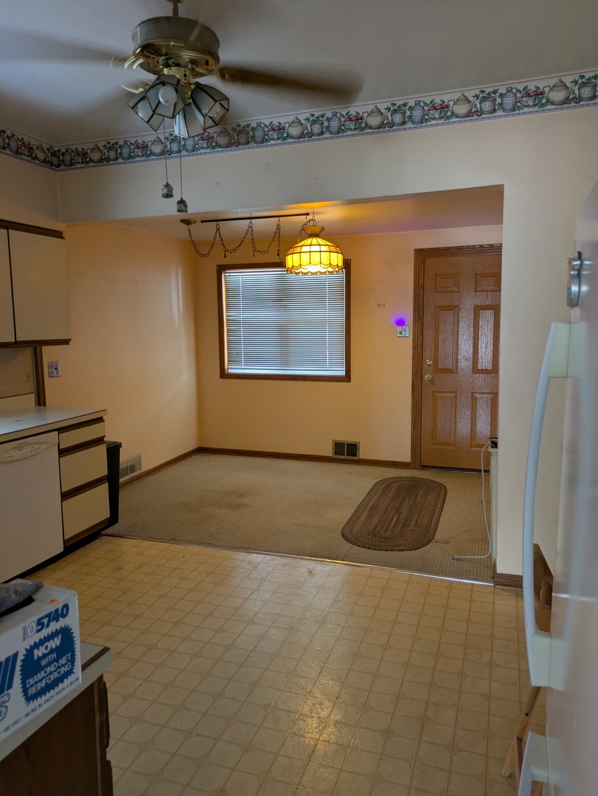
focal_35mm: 25
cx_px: 299
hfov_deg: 54.9
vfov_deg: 69.4
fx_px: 575
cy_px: 398
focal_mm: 5.43
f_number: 1.89
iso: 199
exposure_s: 1/40
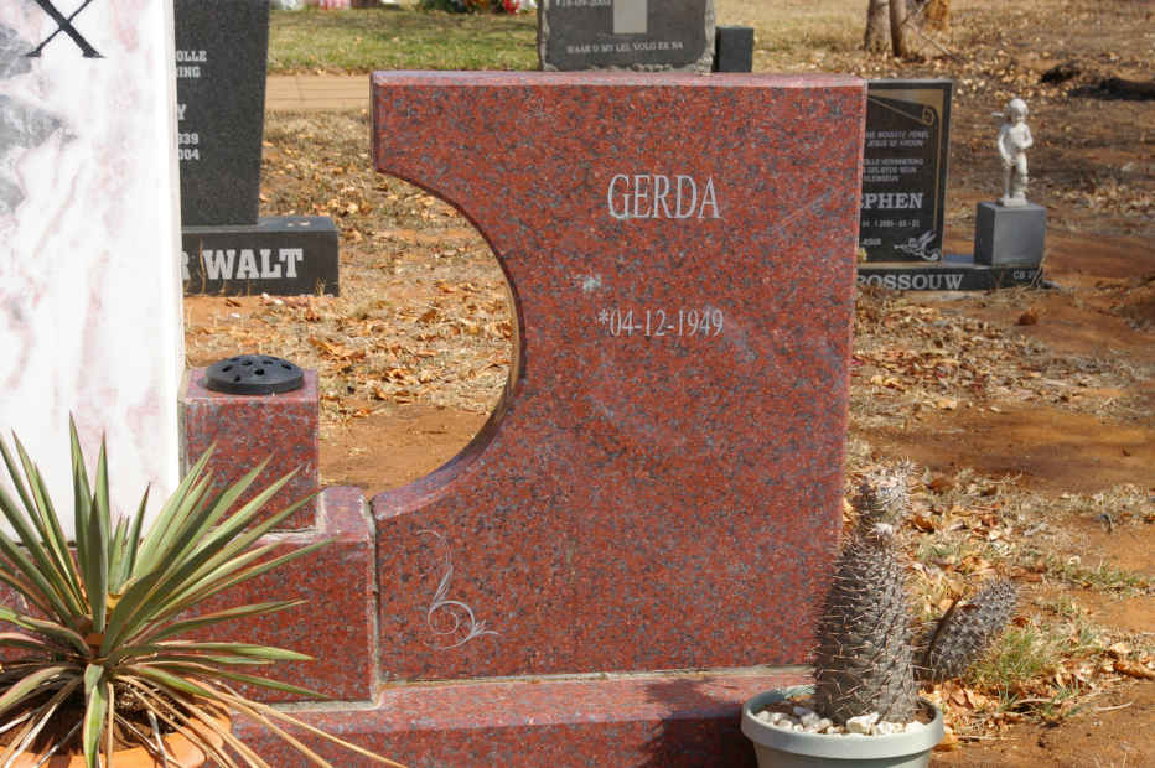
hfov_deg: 33.4
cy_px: 384
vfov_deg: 22.6
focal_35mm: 60
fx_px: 1924
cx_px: 578
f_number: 11
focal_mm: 40
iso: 200
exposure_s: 1/180
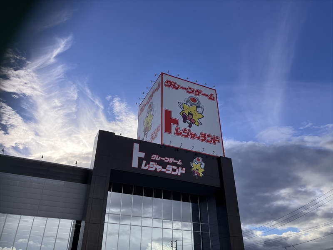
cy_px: 125
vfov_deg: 49.7
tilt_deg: +30.0
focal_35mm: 28
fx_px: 269
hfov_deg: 63.4
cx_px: 166
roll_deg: -2.1
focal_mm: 3.99
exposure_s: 1/1350
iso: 32
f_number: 1.8
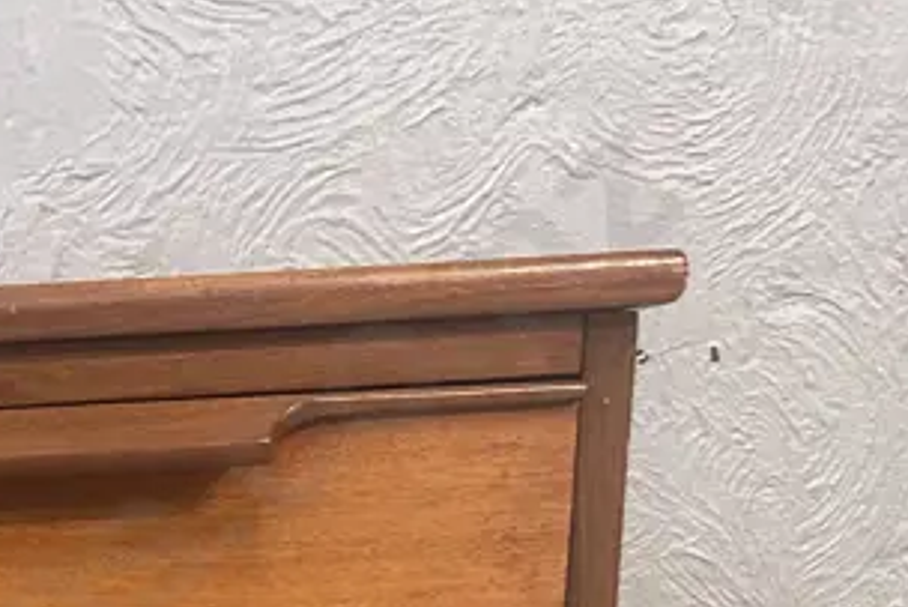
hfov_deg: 19.8
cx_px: -570
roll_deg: +2.9
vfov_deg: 14.4
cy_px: 1091
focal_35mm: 84
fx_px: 2120
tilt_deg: -14.0
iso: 320
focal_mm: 6.86
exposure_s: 1/50
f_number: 1.78
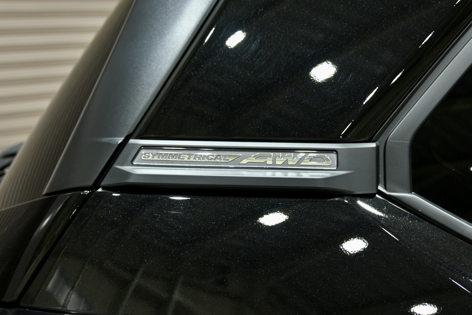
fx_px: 656
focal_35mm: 50
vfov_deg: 27.0
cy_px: 158
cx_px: 236
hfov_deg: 39.6
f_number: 5.6
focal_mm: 50
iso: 900
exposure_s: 1/30
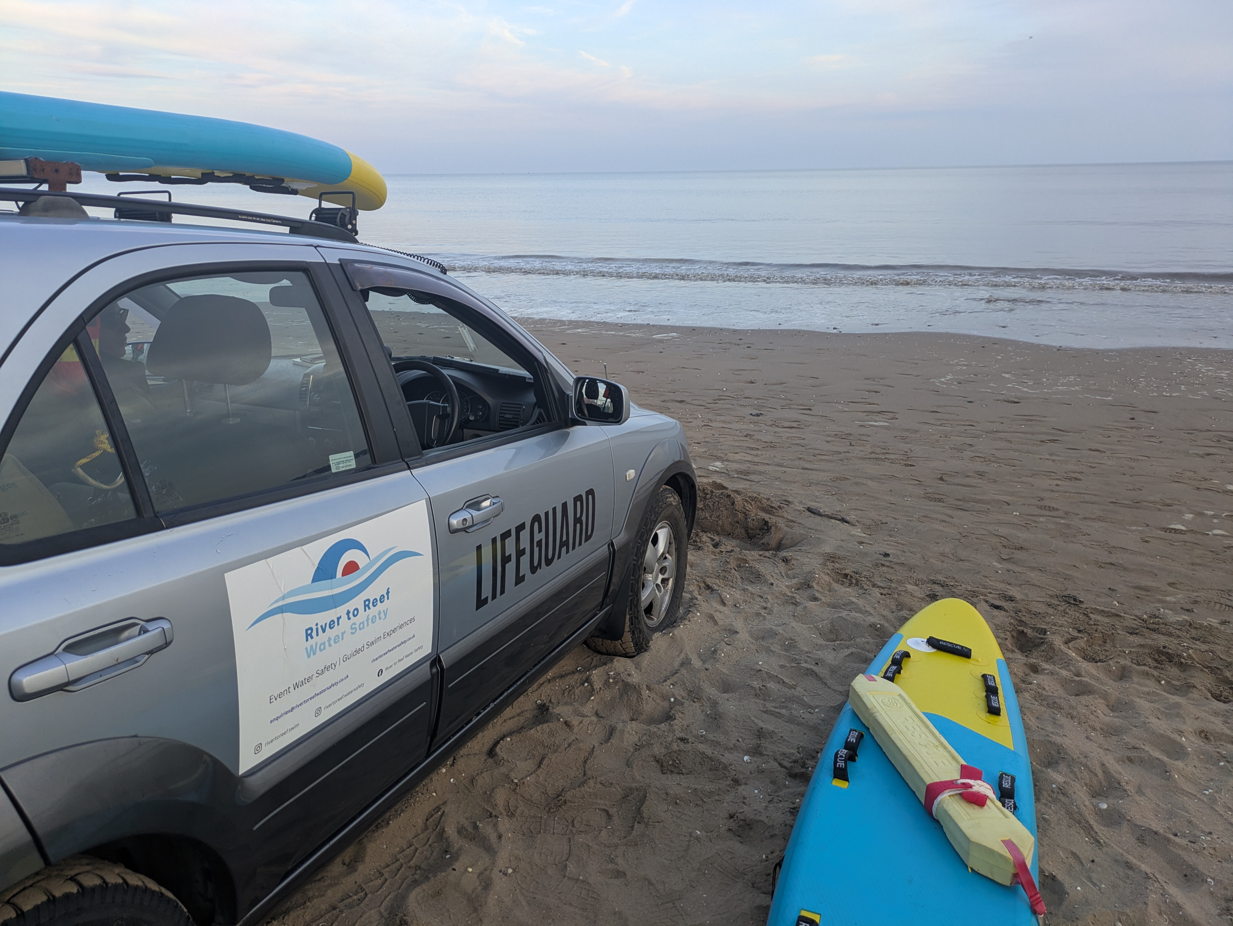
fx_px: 891
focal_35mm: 25
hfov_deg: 69.4
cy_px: 463
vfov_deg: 54.9
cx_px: 616
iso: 48
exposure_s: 1/209
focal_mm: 5.43
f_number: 1.89
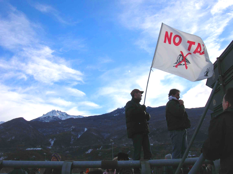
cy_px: 87
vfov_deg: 40.6
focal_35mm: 35
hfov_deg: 52.7
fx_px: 235
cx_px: 116
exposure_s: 1/282
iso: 50
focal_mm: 5.8
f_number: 5.6
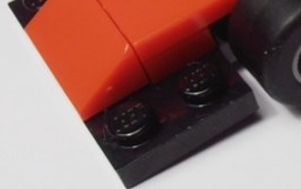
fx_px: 1100
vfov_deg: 9.8
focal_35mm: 134
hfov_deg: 14.3
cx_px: 485
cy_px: 26
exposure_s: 1/100
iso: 80
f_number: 3.9
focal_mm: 6.61
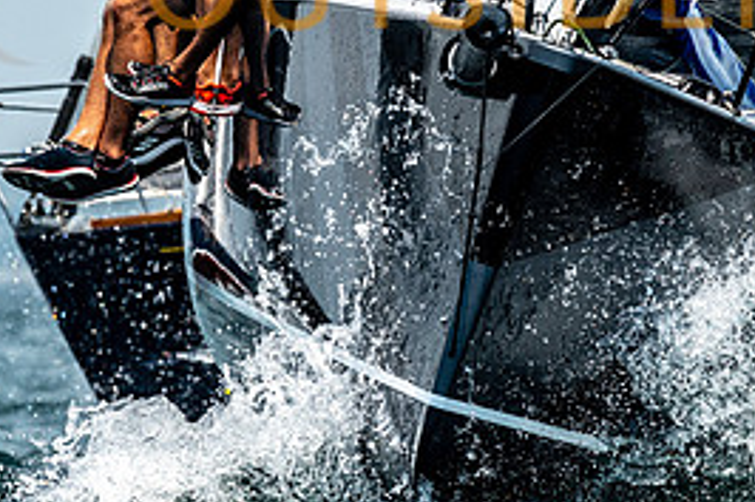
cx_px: 569
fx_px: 25318
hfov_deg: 1.7
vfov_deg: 1.1
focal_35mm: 1208
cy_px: -156
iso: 320
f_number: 5.6
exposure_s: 1/2000
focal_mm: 300
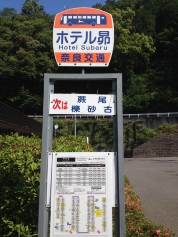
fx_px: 240
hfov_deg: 40.7
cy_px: 118
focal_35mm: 35
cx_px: 89
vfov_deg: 52.6
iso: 50
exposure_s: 1/1972
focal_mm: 4.28
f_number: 2.4
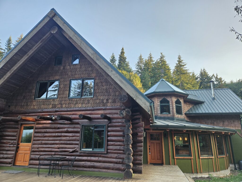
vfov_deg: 58.9
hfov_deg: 73.9
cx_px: 121
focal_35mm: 23
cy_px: 91
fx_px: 161
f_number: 1.8
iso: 80
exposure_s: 1/120
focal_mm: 5.4
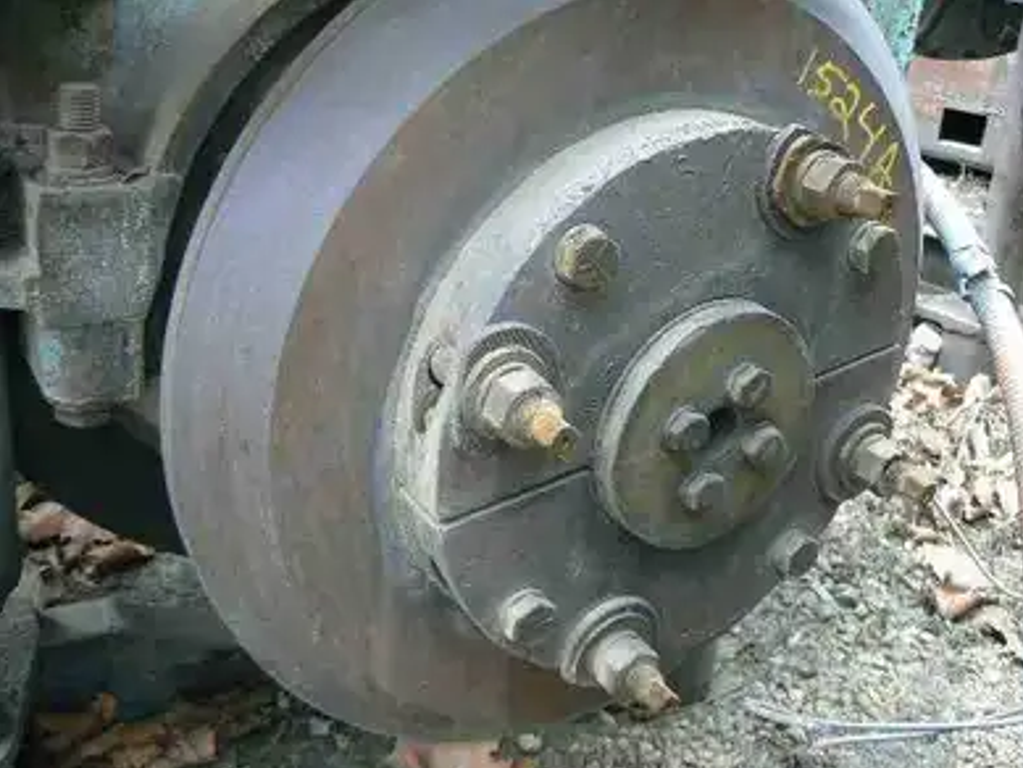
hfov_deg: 50.1
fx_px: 1094
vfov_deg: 38.7
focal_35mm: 37
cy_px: 392
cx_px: 523
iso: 80
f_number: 3.2
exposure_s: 1/50
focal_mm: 6
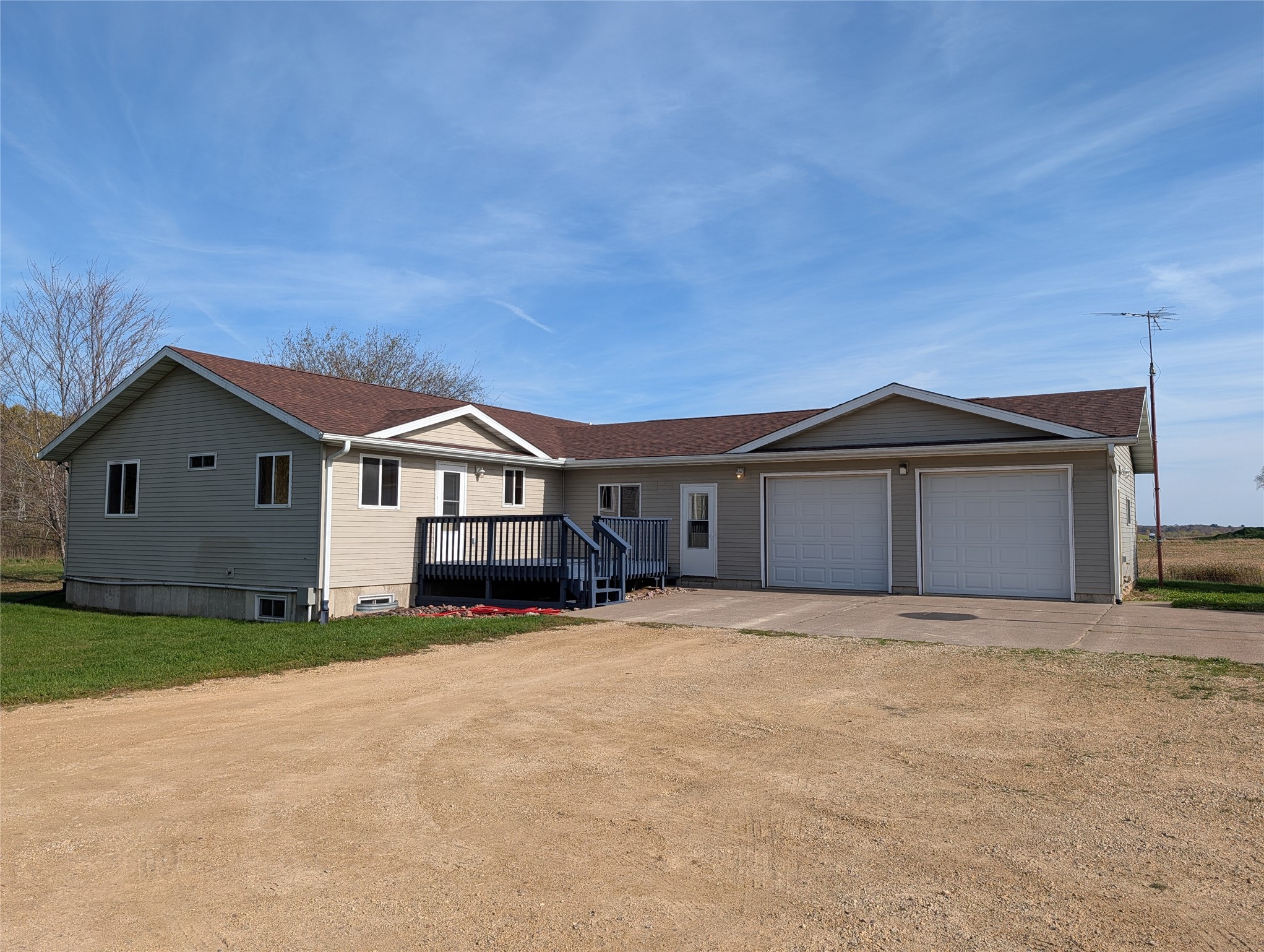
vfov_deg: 56.9
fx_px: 878
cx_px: 632
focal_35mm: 24
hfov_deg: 71.5
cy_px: 476
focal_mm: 6.9
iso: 23
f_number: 1.68
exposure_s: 1/1178
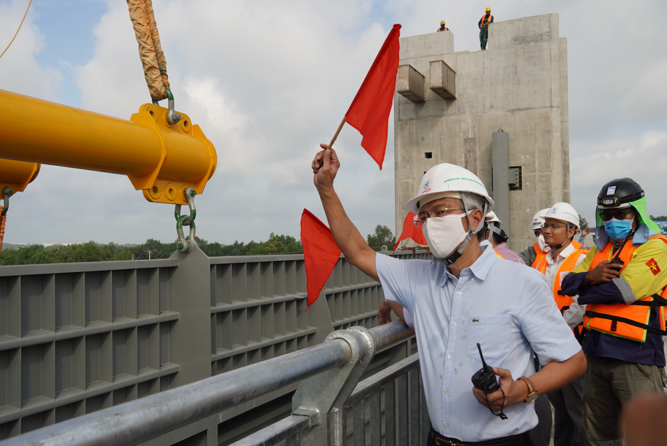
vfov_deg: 38.4
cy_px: 223
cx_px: 334
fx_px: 640
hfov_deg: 55.1
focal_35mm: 34
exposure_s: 1/500
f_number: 5.6
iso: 100
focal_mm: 23
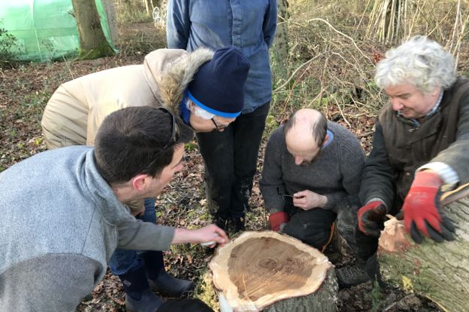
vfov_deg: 43.6
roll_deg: +3.8
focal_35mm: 30
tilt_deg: -21.7
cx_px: 240
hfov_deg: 61.9
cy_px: 165
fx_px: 391
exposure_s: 1/50
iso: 25
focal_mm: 3.99
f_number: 1.8
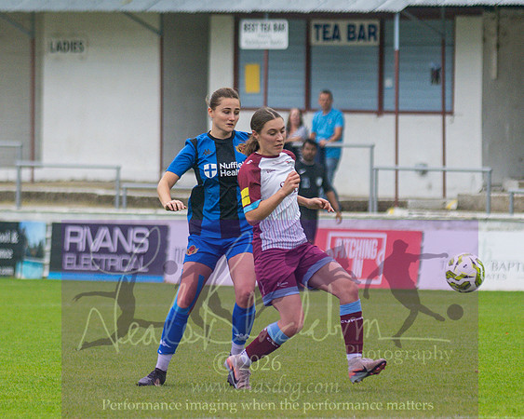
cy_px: 328
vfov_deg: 3.1
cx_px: 178
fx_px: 7679
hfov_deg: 3.9
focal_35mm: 495
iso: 320
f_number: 4
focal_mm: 155
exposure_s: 1/1250
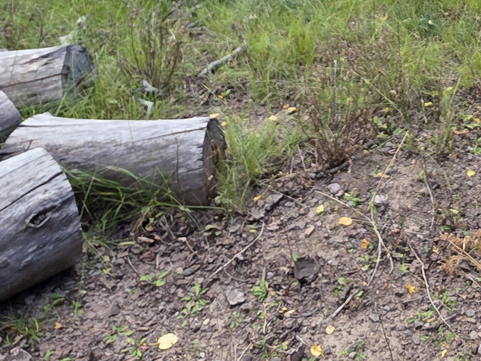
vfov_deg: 30.0
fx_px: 583
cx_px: 461
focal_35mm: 42
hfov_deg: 40.3
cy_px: -58
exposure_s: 1/120
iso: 32
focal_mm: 2.2
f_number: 1.9
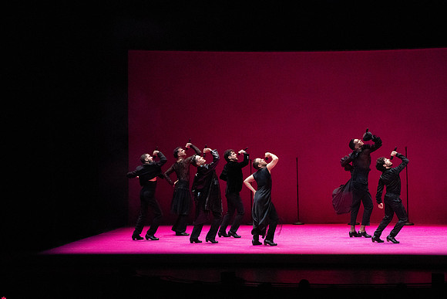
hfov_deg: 13.5
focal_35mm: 152
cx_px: 224
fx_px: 1888
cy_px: 150
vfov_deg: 9.0
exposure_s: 1/400
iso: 25600
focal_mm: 152
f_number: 9
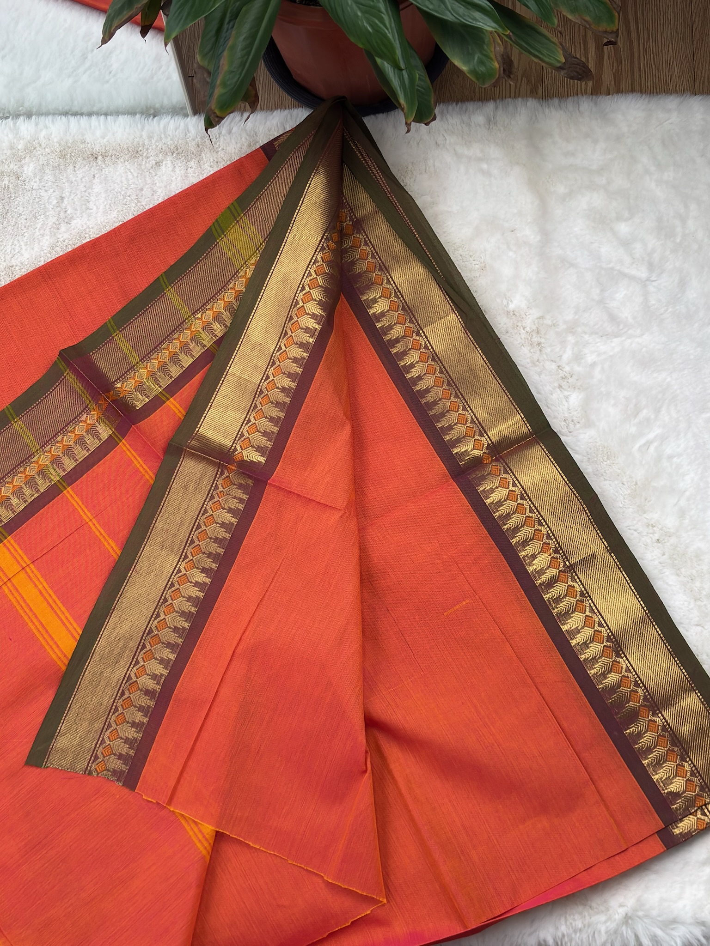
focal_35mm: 50
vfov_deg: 38.2
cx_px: 355
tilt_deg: -74.5
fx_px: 1367
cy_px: 473
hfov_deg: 29.1
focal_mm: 5.96
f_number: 1.6
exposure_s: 1/100
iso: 50
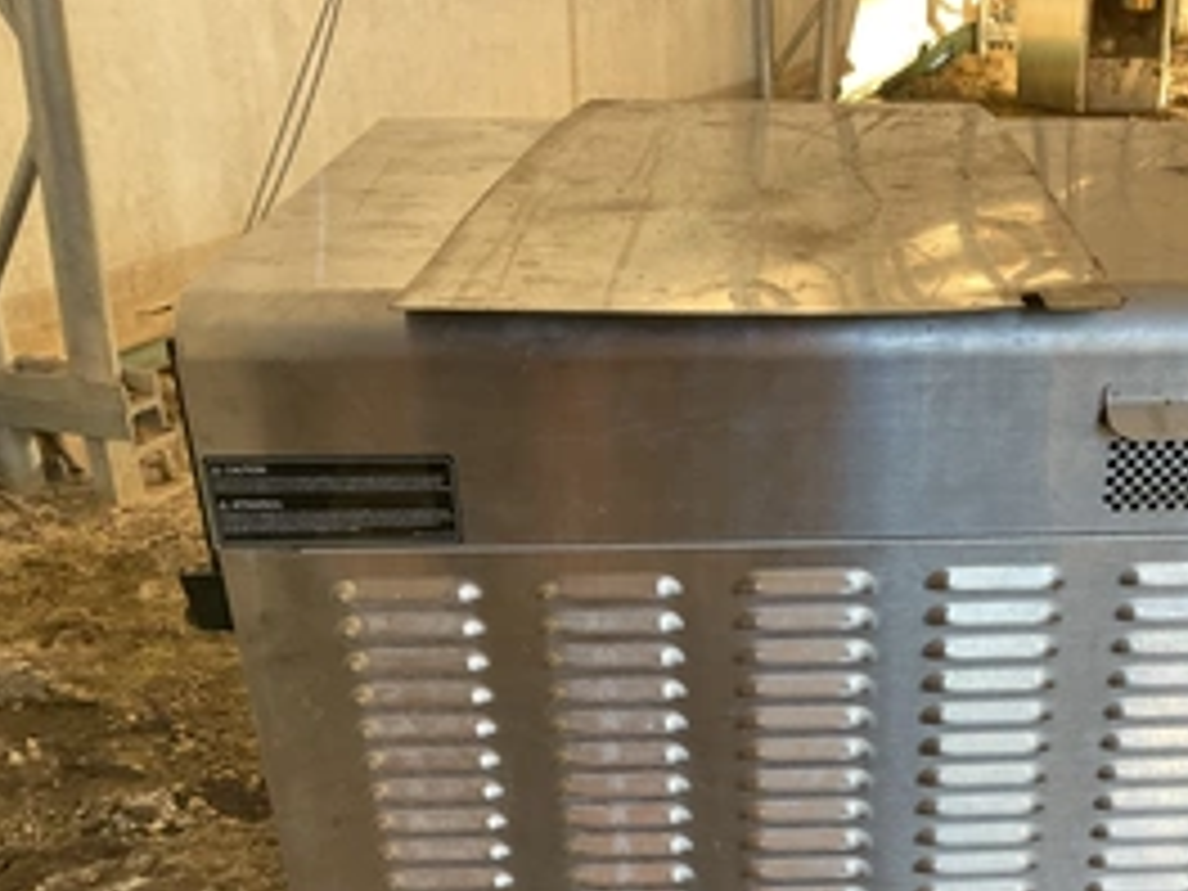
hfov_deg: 42.2
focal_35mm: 44
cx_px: 819
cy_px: 670
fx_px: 1510
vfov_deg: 32.3
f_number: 1.8
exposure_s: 1/122
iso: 64
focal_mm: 3
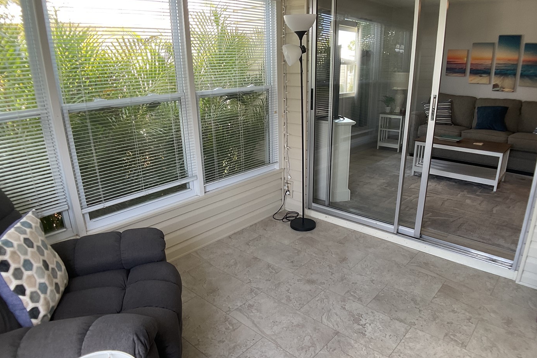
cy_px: 196
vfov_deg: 37.8
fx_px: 522
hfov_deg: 54.4
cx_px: 279
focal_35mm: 35
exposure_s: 1/120
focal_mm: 3
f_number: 1.8
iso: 50
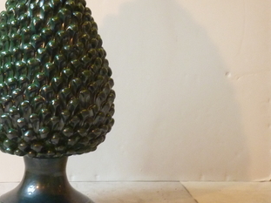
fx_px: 1088
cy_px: 80
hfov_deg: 14.1
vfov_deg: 10.7
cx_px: 55
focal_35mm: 139
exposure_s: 1/15
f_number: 4.1
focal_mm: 11.9
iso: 400
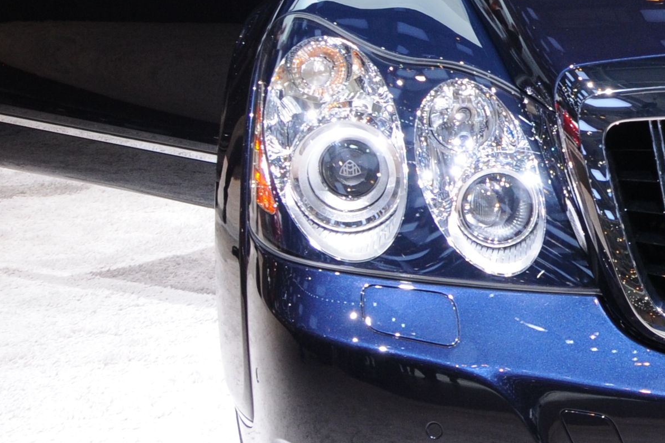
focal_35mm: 92
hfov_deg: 20.1
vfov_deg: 14.6
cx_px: 892
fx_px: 1695
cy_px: -15
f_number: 6.7
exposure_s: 1/180
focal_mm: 17
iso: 400
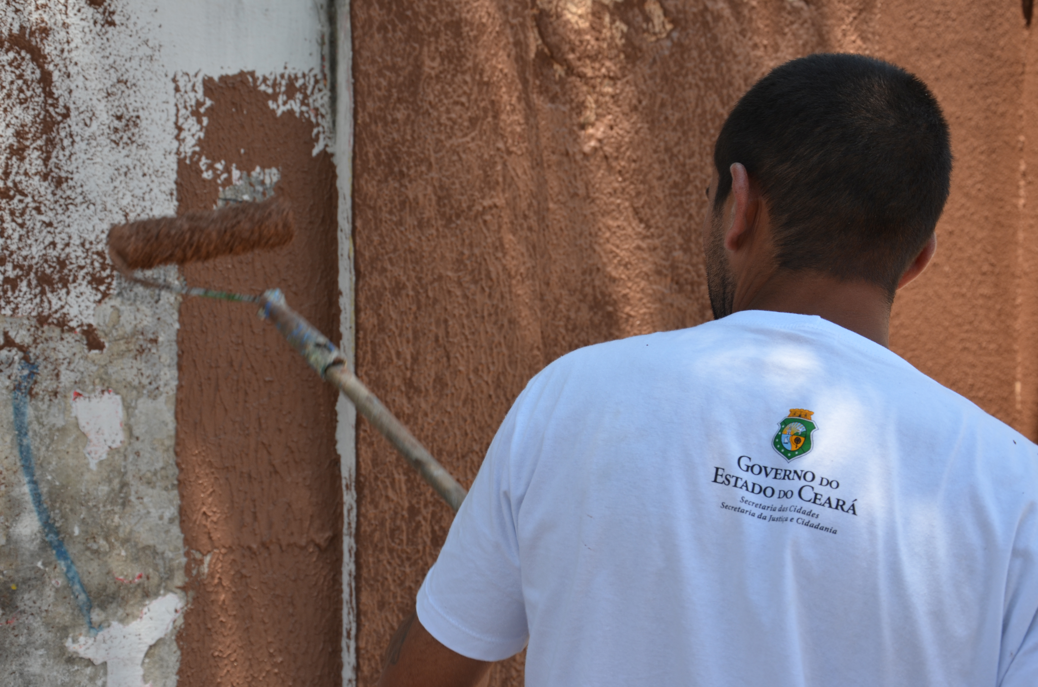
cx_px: 519
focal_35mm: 60
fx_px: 1726
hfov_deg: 33.5
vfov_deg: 22.5
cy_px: 344
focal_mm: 40
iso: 200
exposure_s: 1/200
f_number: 7.1
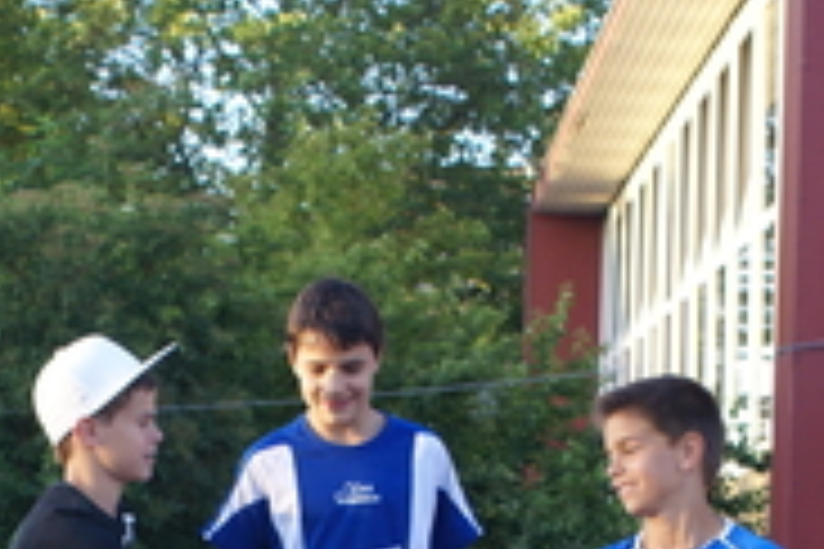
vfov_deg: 10.8
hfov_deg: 16.5
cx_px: 234
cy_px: 695
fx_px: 2838
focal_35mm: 124
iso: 250
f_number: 4.5
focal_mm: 28
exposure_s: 1/125
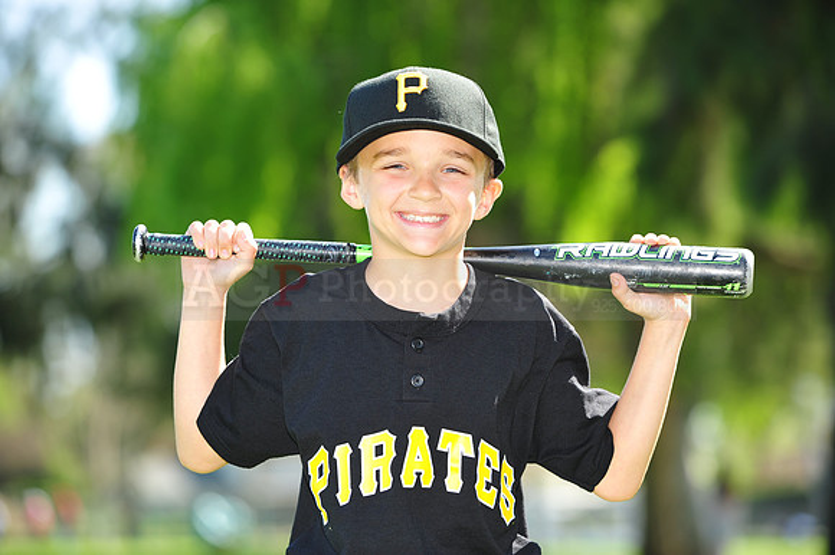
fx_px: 3593
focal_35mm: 155
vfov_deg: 8.8
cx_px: 418
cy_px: 278
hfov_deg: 13.3
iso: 200
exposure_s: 1/400
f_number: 4.5
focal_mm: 155
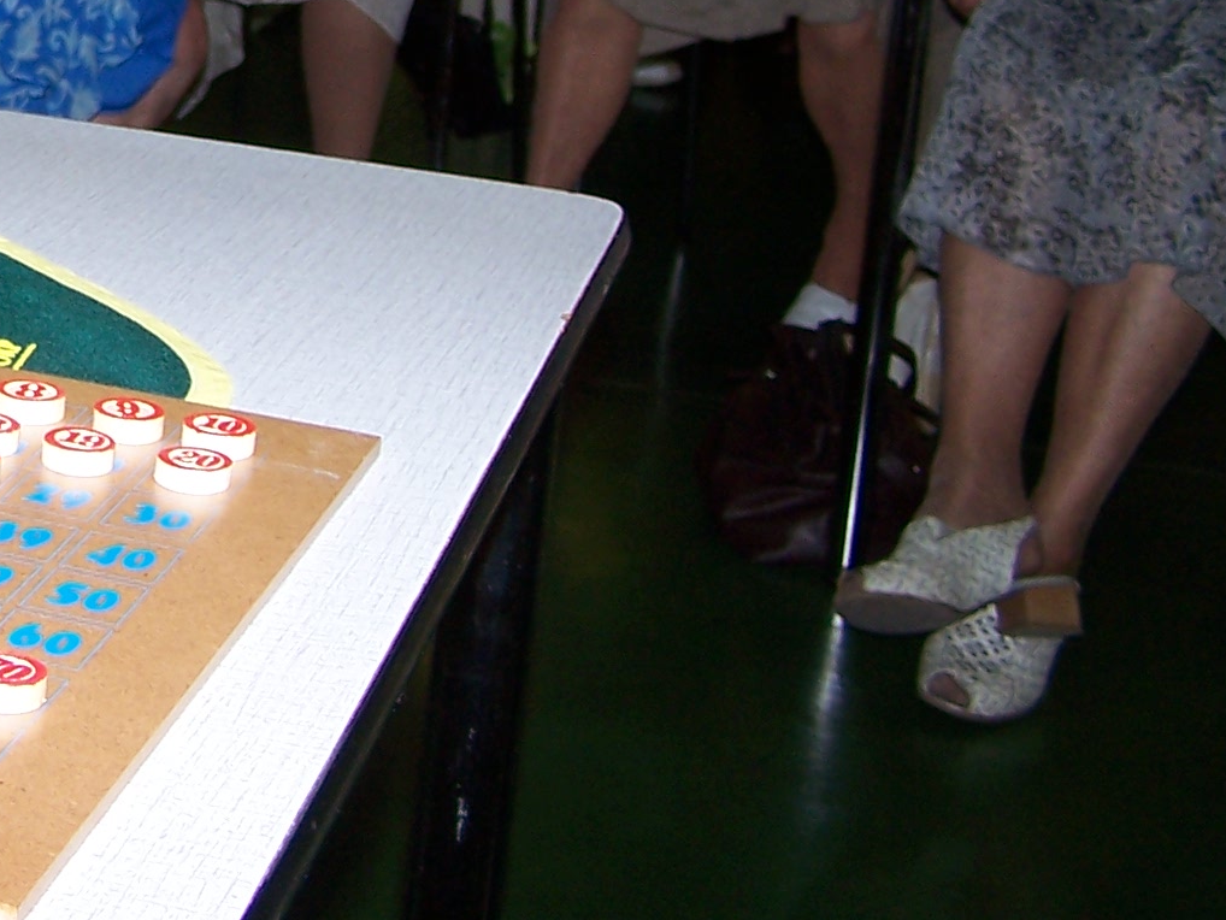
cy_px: -53
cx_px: -114
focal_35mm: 86
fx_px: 3047
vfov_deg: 16.7
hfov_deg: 21.6
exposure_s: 1/60
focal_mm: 6.3
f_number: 2.8
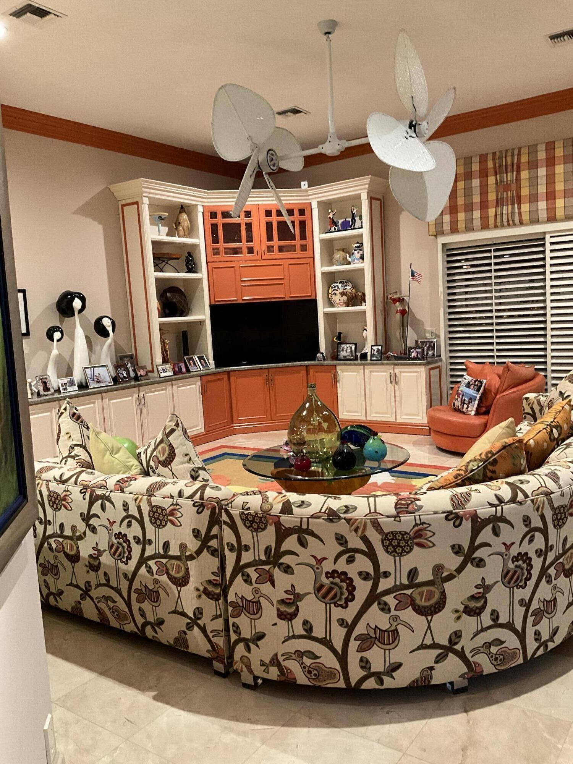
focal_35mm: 29
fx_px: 640
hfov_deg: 48.2
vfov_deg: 61.7
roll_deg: +3.1
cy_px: 382
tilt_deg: -6.4
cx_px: 286
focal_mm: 3
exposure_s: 1/40
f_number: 1.8
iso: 200
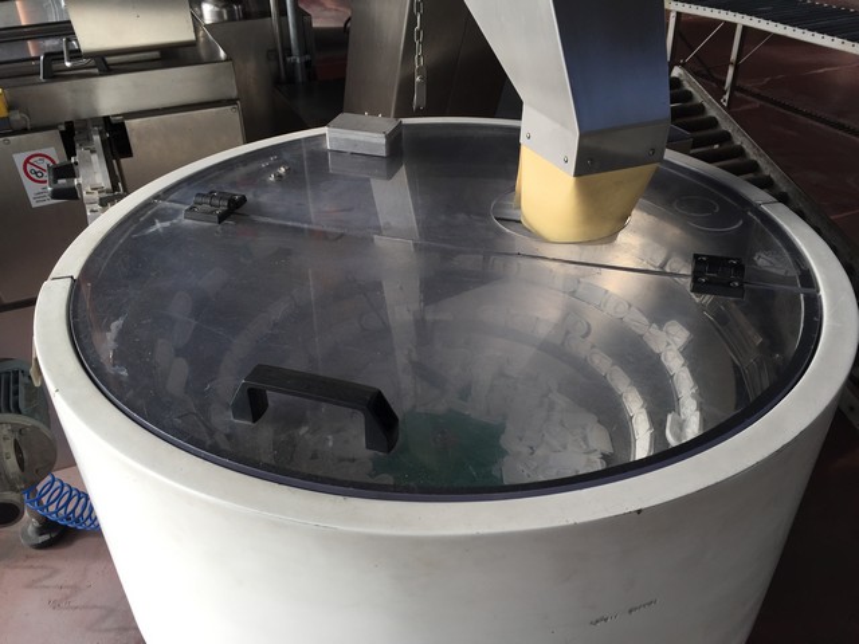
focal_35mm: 29
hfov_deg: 61.7
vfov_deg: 48.2
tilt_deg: -33.5
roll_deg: +0.3
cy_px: 322
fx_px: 720
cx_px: 430
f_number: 2.2
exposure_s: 1/412
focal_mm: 4.15
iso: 32
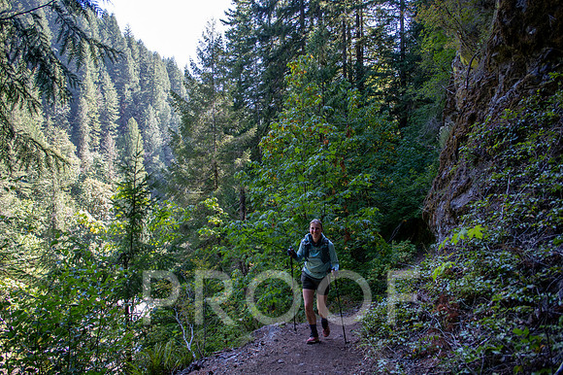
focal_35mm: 24
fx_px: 375
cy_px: 188
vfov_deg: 53.1
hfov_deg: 73.8
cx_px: 282
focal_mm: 16
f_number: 2.8
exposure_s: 1/1250
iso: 1250
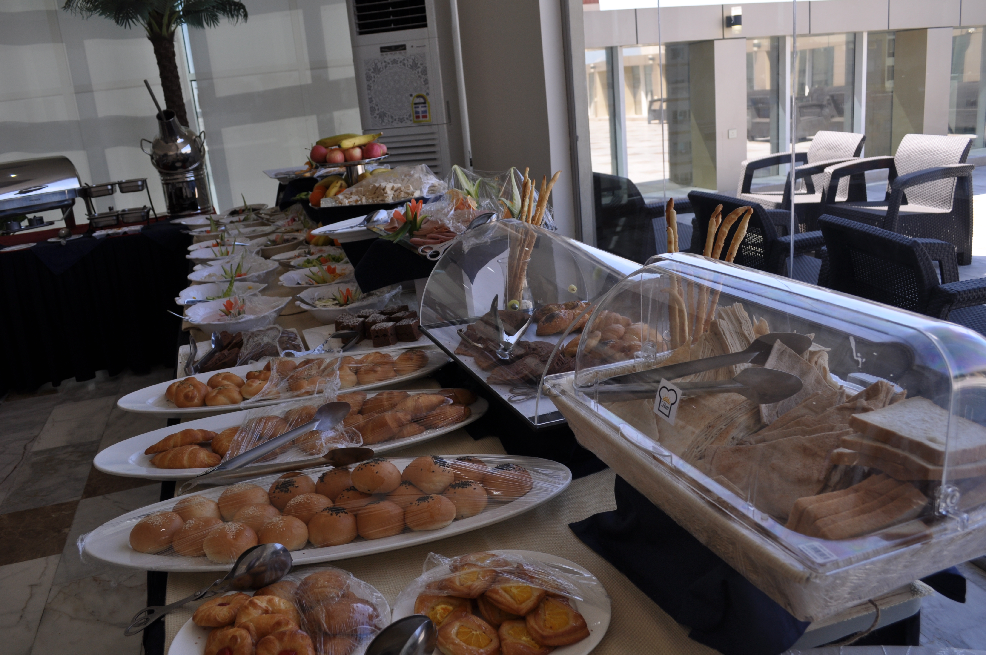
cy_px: 328
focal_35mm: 30
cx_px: 493
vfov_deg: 43.5
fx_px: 821
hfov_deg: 62.0
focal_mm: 20
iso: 200
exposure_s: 1/250
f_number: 3.8
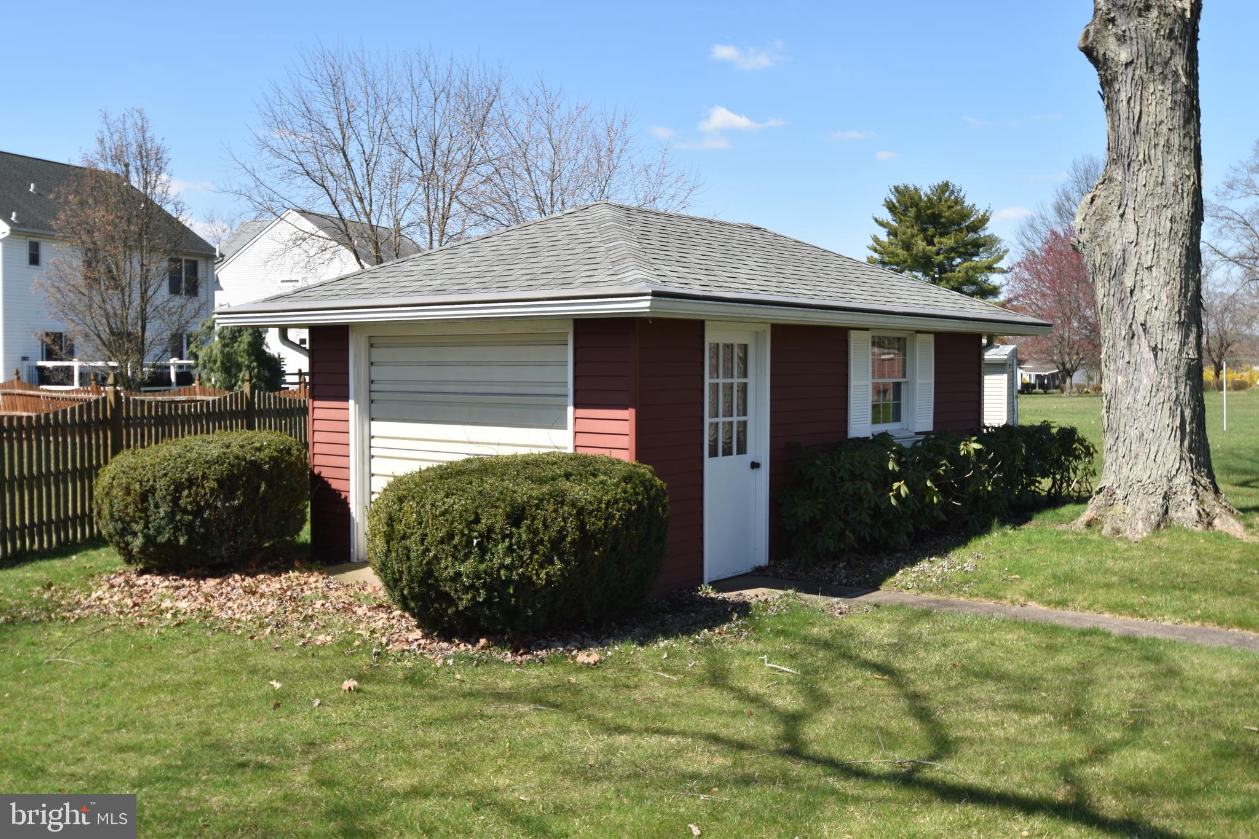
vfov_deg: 36.9
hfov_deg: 53.1
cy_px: 420
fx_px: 1259
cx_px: 630
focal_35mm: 36
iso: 100
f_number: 8
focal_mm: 24
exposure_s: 1/200
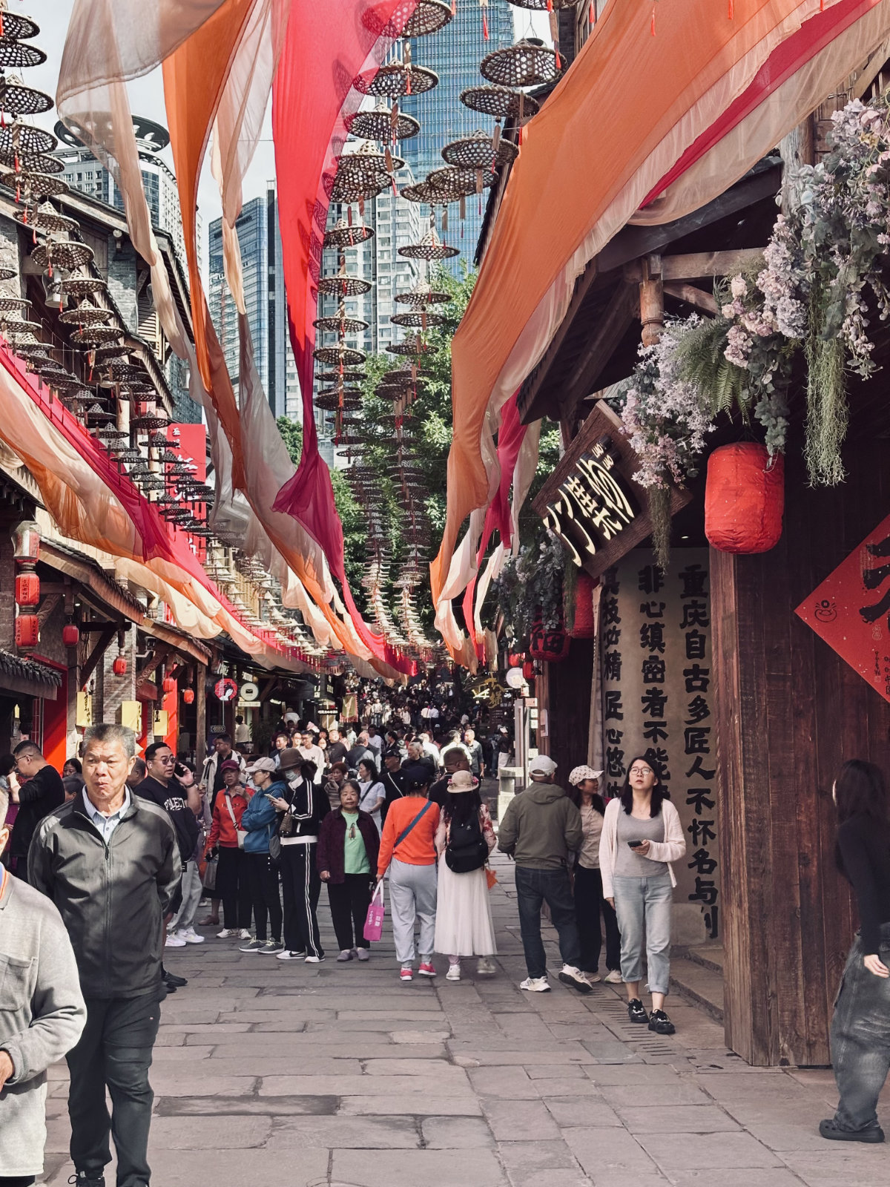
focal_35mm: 48
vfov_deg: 39.7
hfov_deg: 30.3
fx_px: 1645
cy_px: 594
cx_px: 445
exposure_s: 1/709
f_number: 1.8
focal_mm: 6.9
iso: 64
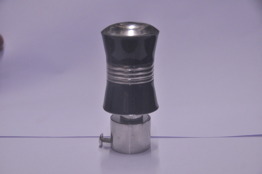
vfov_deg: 18.9
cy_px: 87
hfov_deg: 28.1
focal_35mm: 72
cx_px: 131
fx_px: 523
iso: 1250
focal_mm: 48
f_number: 5
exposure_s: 1/100
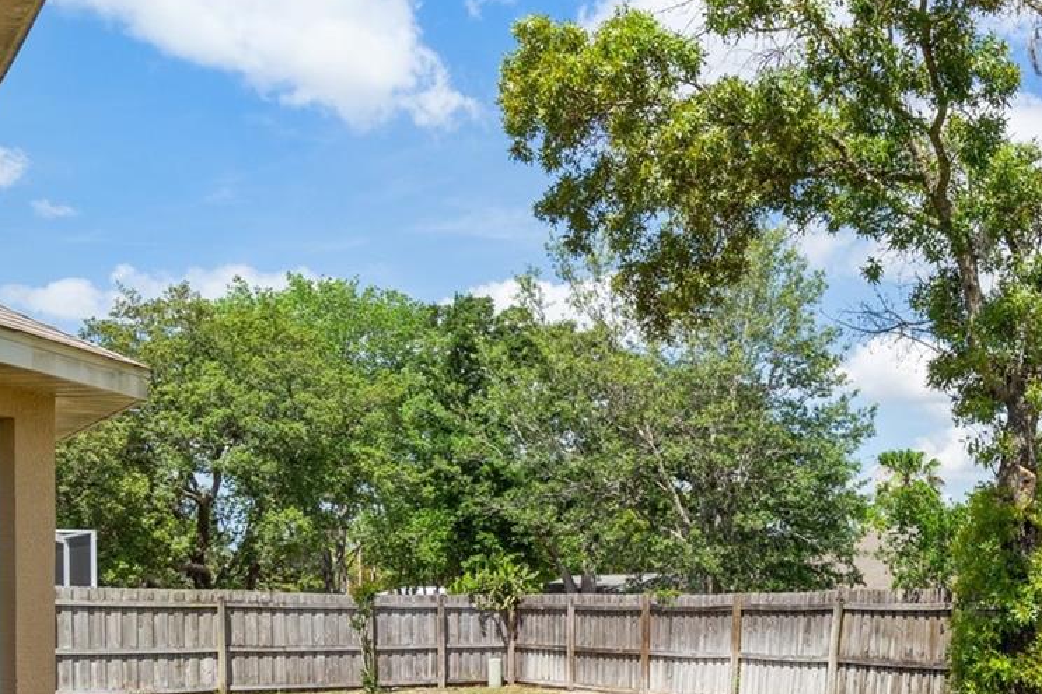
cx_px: 908
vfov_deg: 30.1
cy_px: 595
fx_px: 1245
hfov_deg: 42.3
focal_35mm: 43
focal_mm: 20
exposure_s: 1/500
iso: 320
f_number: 8
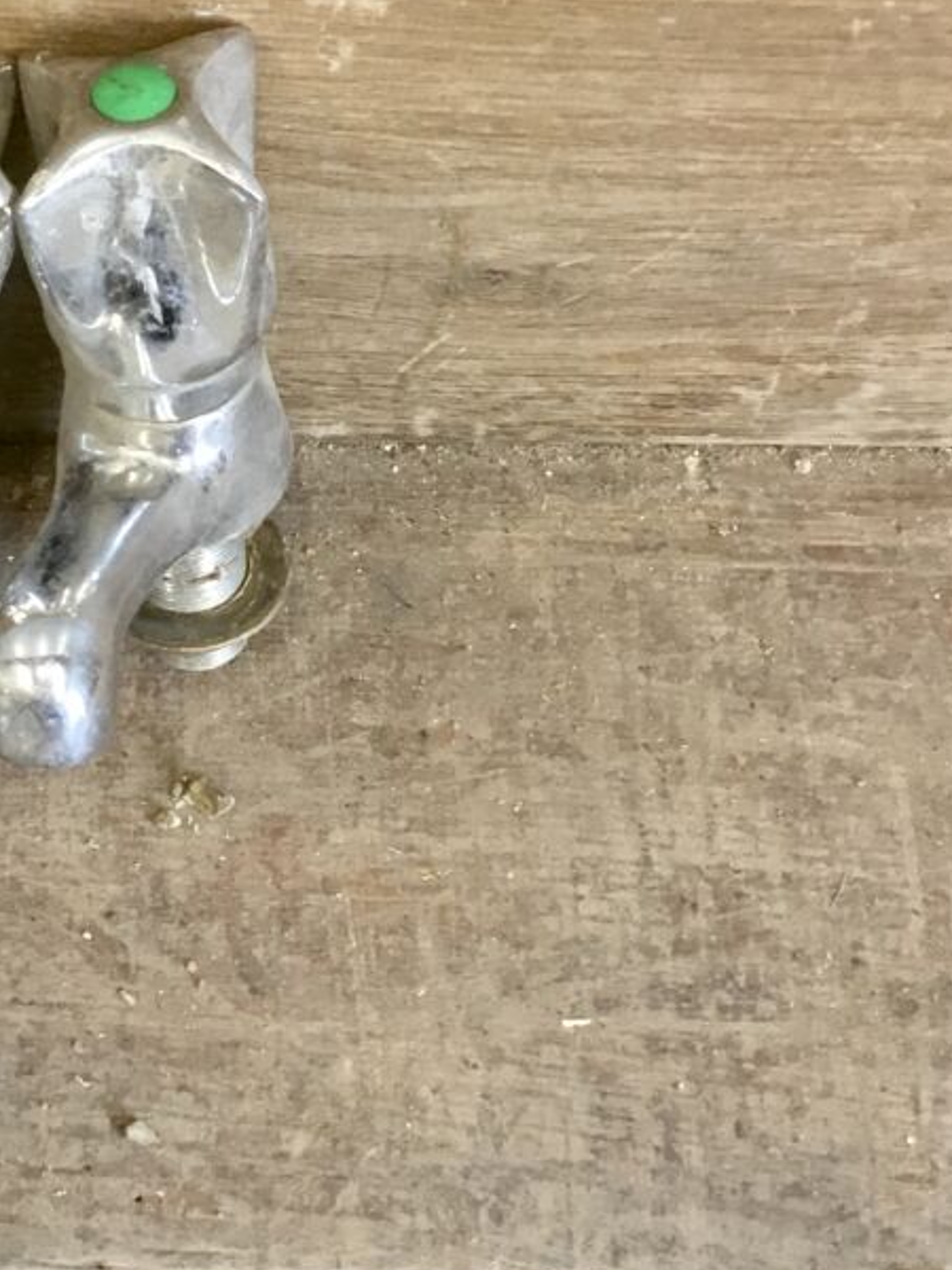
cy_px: 466
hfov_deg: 23.0
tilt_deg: -66.5
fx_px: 2273
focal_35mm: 62
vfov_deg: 31.0
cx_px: 70
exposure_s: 1/33
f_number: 2.4
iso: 100
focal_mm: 3.3
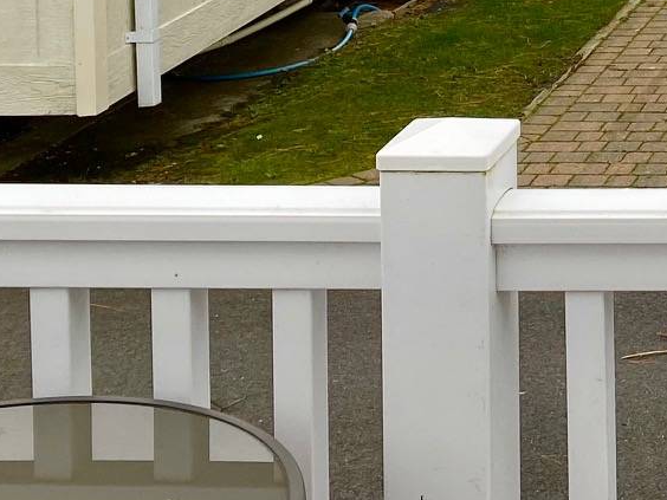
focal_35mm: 93
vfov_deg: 14.5
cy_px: -317
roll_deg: +0.1
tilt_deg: -4.5
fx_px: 1792
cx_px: 1128
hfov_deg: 17.8
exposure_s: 1/328
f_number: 1.8
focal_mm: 4.25
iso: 32
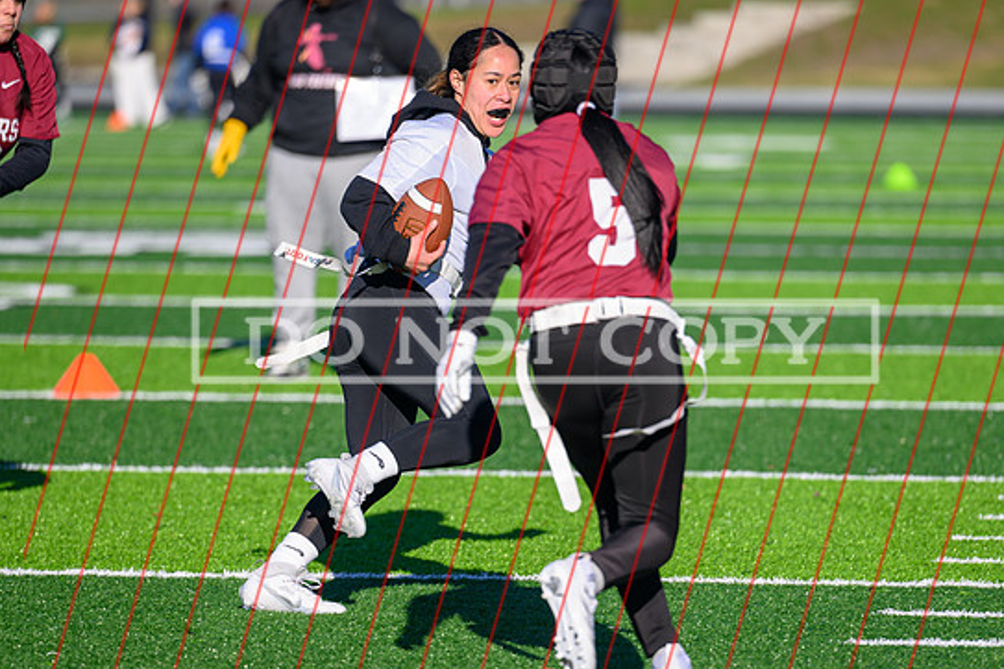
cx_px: 477
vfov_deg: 4.9
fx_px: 7836
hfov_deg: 7.3
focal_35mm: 281
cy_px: 449
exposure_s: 1/1600
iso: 110
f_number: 3.2
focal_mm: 200
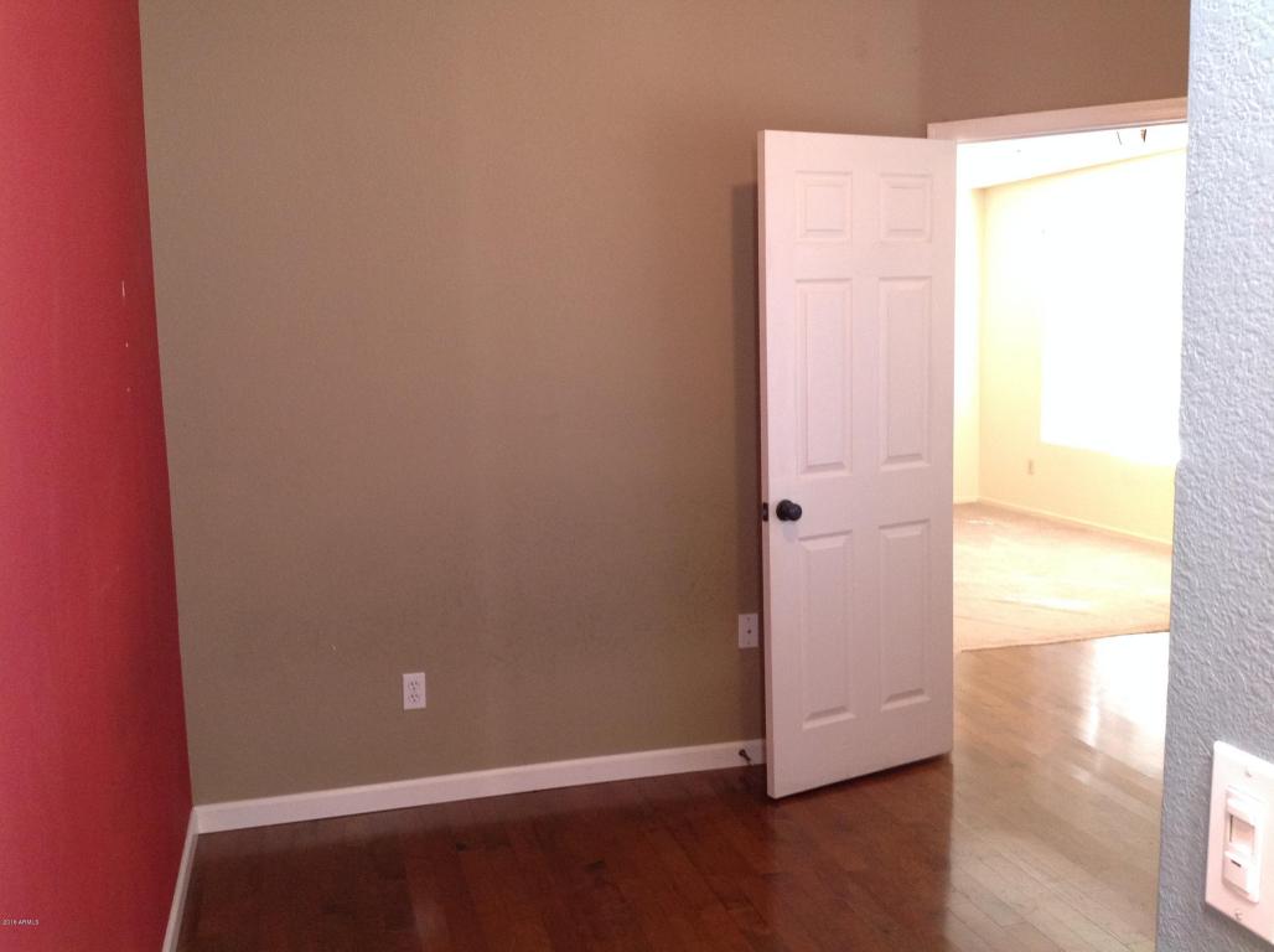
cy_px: 476
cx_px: 637
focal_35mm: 35
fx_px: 1286
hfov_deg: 52.7
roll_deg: +1.2
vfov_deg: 40.6
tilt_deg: -8.0
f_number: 2.4
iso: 160
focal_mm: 4.28
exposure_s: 1/15
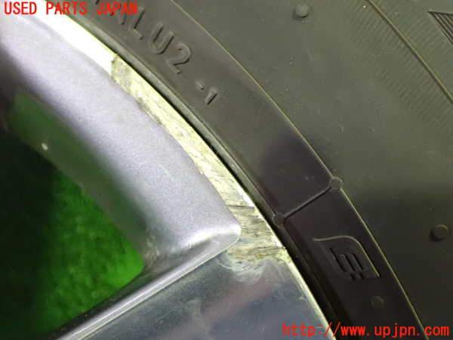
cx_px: 226
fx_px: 537
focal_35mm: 41
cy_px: 170
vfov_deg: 35.1
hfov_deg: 45.8
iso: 1600
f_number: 2.8
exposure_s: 1/30
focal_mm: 7.31
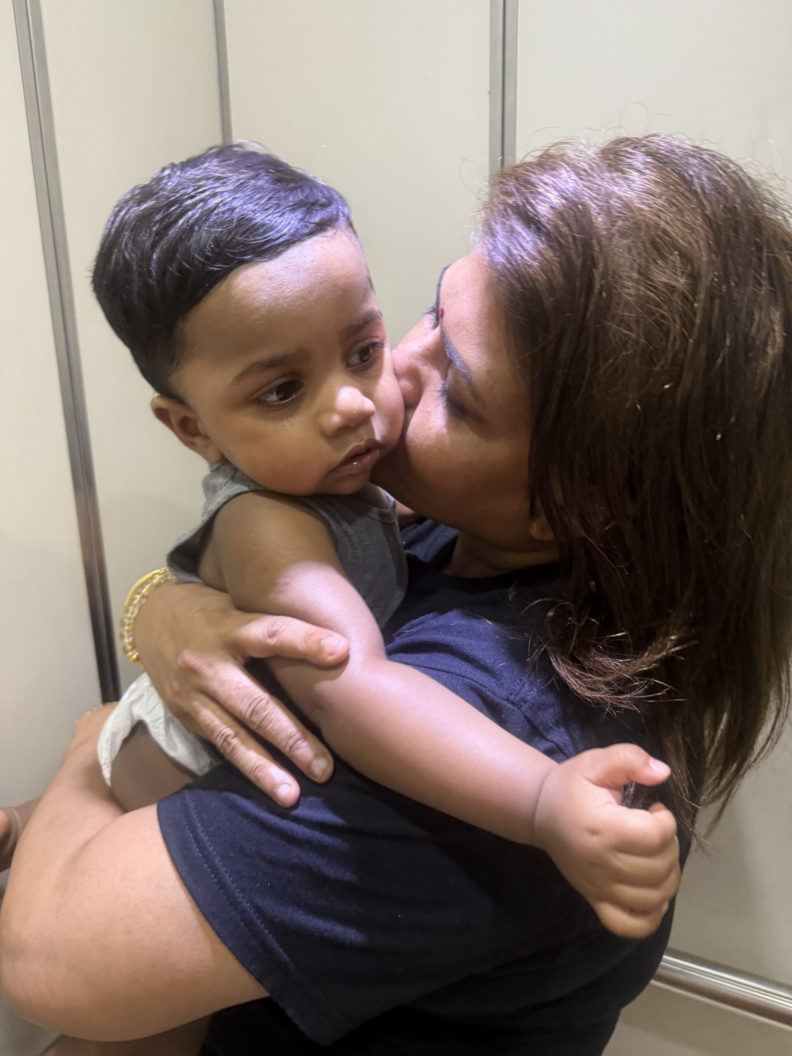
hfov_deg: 56.8
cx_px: 396
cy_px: 528
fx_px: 732
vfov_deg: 71.6
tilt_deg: -14.0
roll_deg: +1.9
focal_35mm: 24
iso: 400
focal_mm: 6.76
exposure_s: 1/50
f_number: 1.78
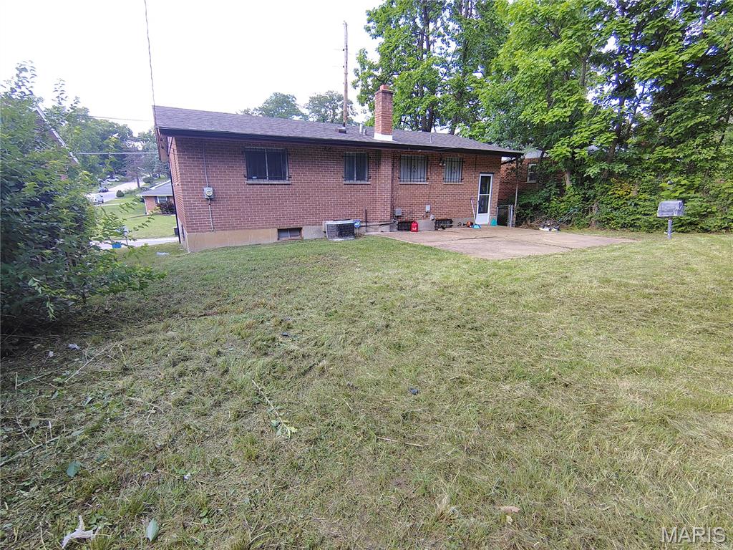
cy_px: 275
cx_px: 366
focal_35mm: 16
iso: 100
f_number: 2.2
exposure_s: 1/162
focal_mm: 2.13
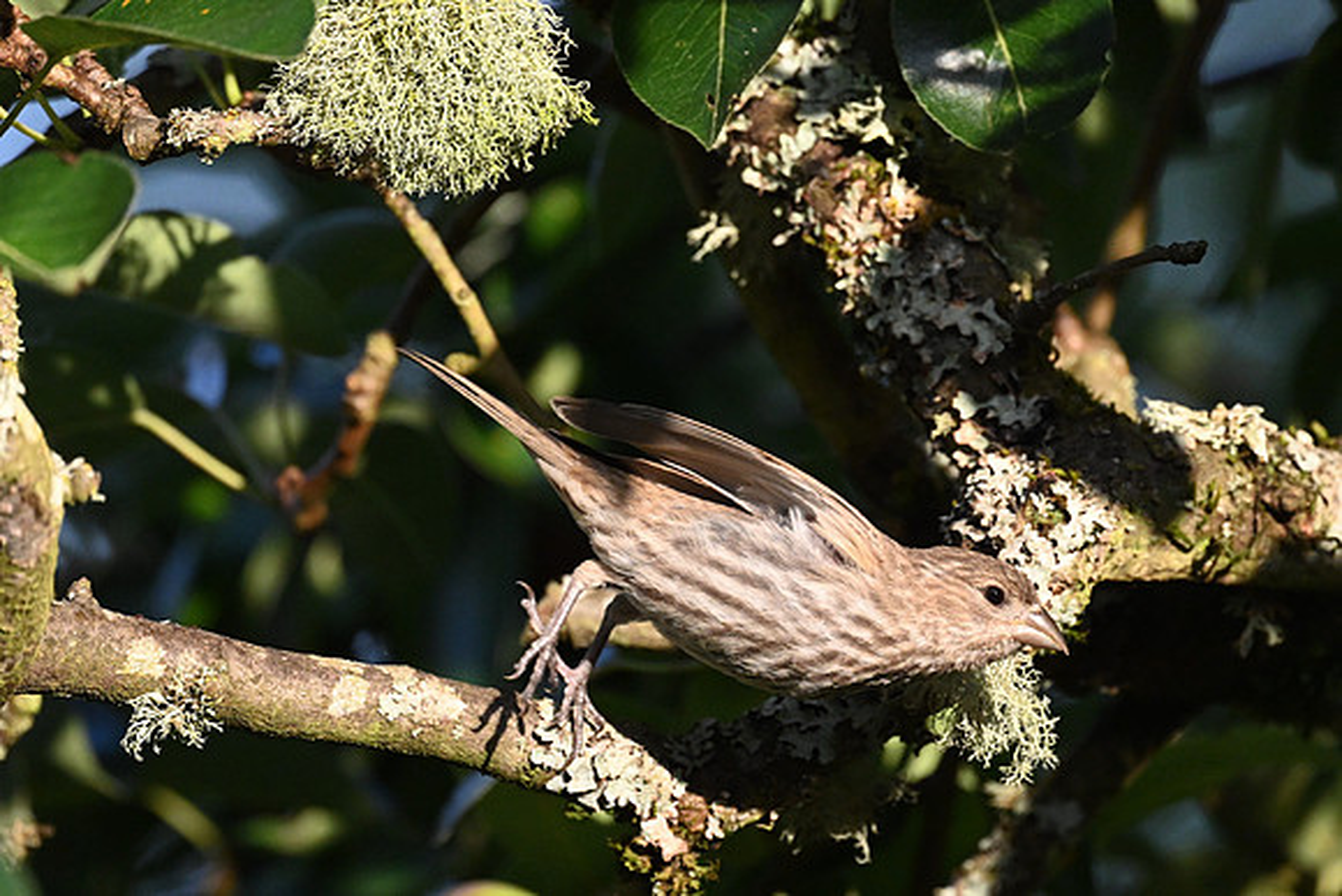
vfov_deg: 2.3
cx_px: 671
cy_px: 448
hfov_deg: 3.4
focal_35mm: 600
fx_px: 22371
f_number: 6.3
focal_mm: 600
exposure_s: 1/3200
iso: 4000
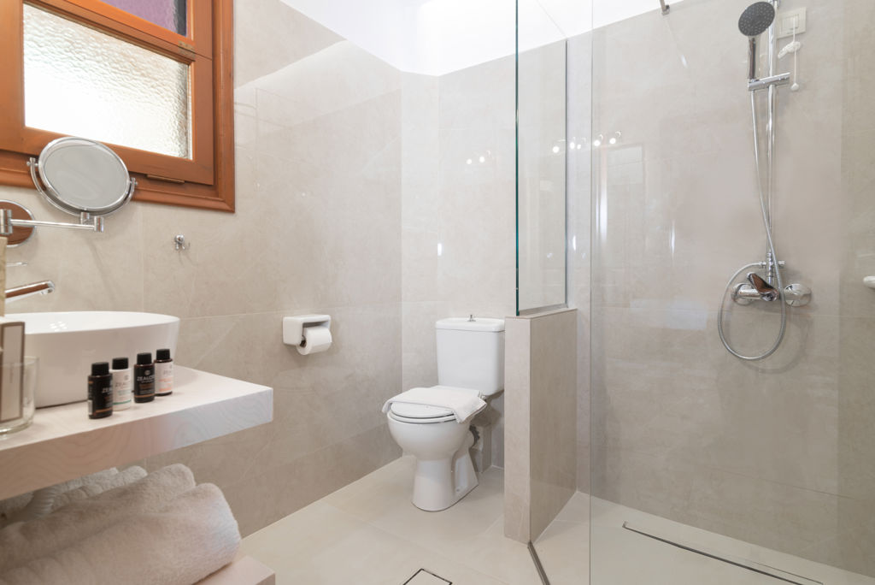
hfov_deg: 90.0
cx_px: 438
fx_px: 438
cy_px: 292
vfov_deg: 67.5
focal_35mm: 18
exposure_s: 1/3
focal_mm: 18
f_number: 8
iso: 100
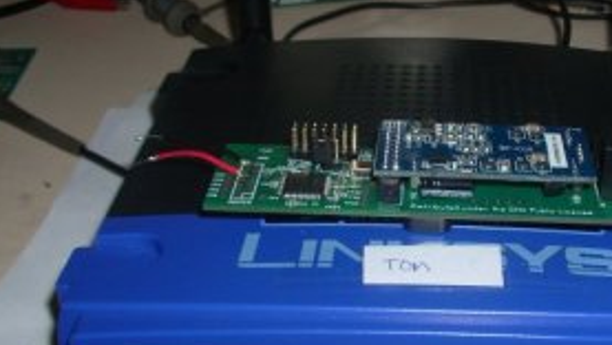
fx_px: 1006
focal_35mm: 62
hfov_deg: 33.3
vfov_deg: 19.4
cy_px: 217
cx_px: 444
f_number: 4.3
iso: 80
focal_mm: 5.8
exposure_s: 1/60
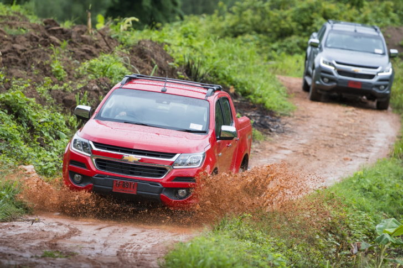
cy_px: 134
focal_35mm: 278
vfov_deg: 5.0
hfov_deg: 7.4
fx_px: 3106
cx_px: 202
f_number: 4
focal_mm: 185
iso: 400
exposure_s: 1/1600
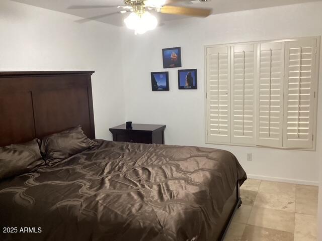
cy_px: 120
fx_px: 288
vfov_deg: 45.4
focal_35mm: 31
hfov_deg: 58.4
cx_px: 161
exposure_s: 1/60
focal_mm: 3.3
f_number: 2.4
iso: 200
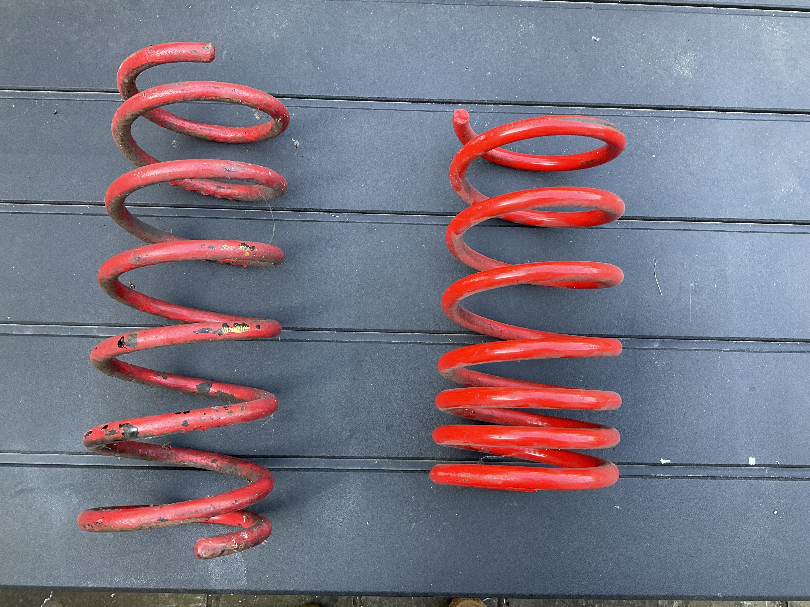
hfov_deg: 61.7
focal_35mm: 29
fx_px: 679
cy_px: 304
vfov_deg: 48.2
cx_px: 405
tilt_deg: -80.3
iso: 50
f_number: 1.8
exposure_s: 1/120
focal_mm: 3
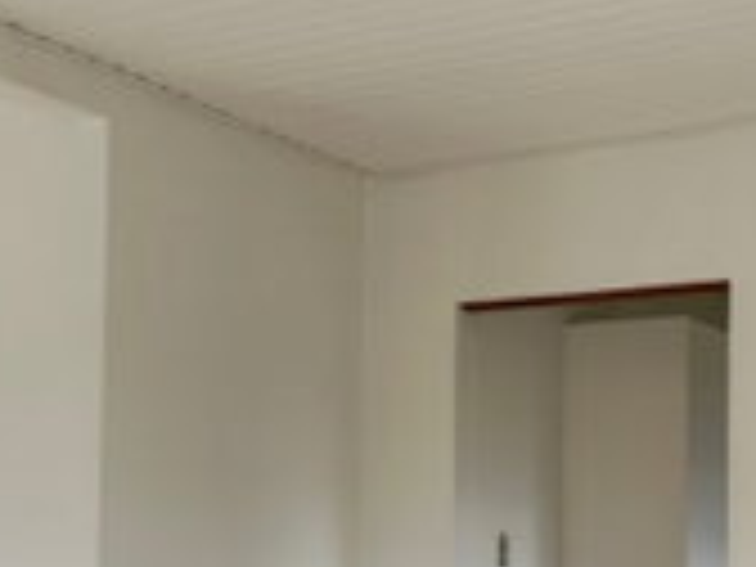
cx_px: 706
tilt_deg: +0.6
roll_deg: -0.6
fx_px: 1245
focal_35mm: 57
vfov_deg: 24.8
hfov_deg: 31.9
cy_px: 522
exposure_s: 1/484
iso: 80
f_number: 1.78
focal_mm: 6.86
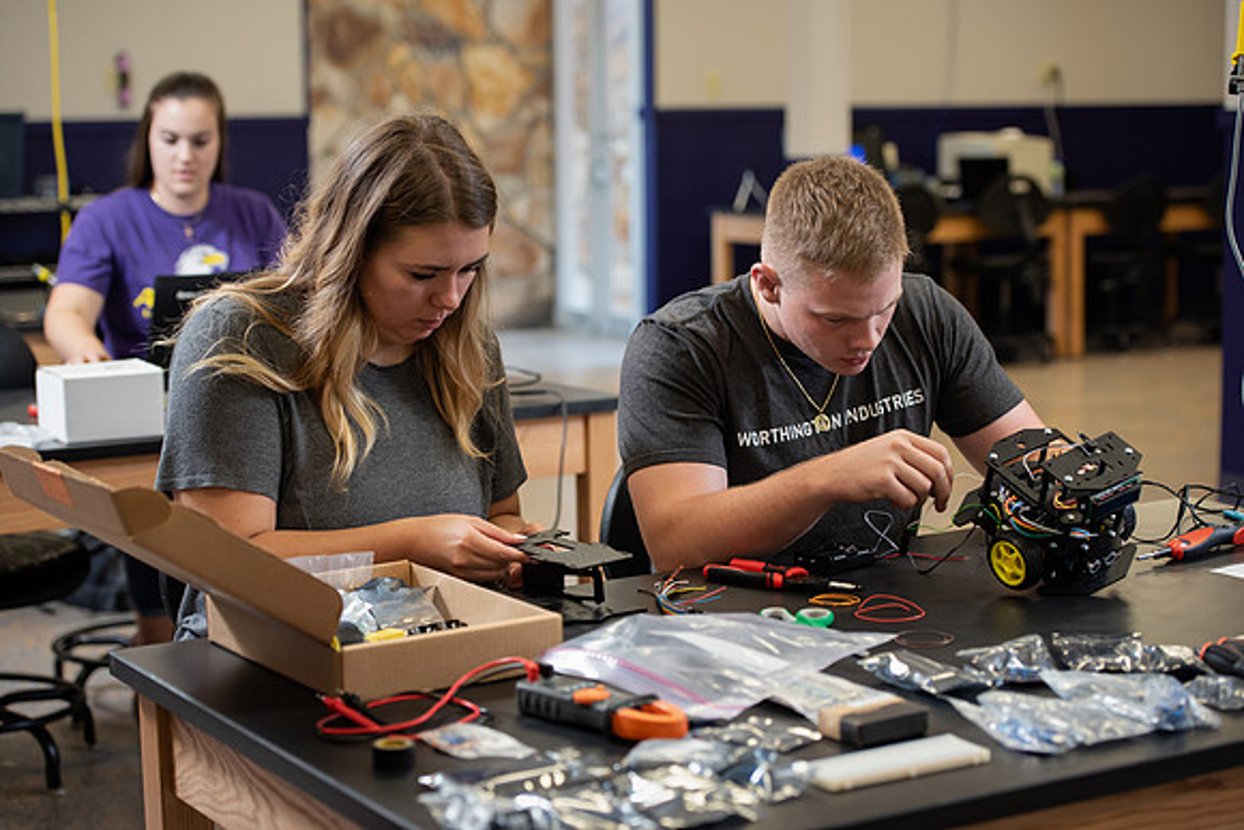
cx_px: 622
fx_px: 2419
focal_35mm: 70
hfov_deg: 28.8
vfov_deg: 19.5
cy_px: 415
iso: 1000
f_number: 4
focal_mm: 70
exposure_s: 1/200
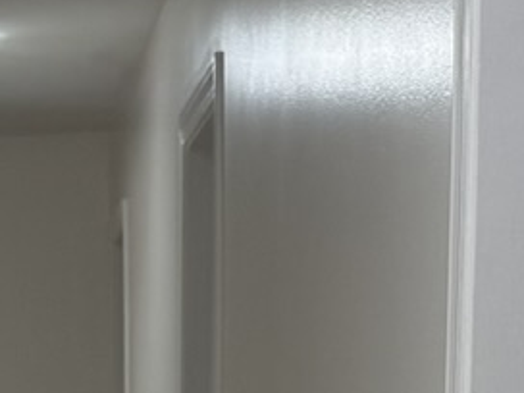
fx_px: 2740
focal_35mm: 181
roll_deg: +2.6
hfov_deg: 10.7
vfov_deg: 7.6
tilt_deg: -10.3
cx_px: -123
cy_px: 961
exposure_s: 1/120
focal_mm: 6.76
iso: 100
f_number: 1.78
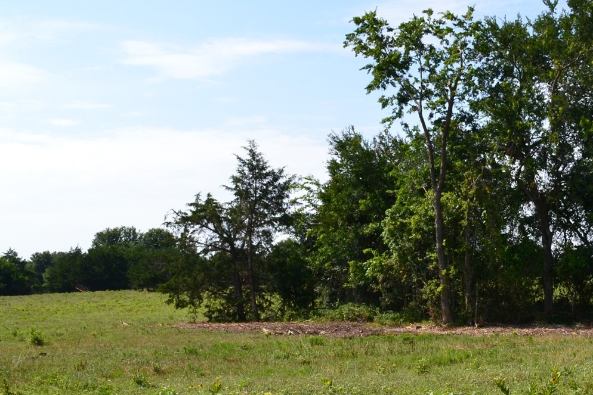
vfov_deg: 22.5
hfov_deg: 33.4
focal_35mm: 59
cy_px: 344
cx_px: 422
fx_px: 972
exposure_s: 1/400
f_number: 11
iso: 400
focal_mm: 18
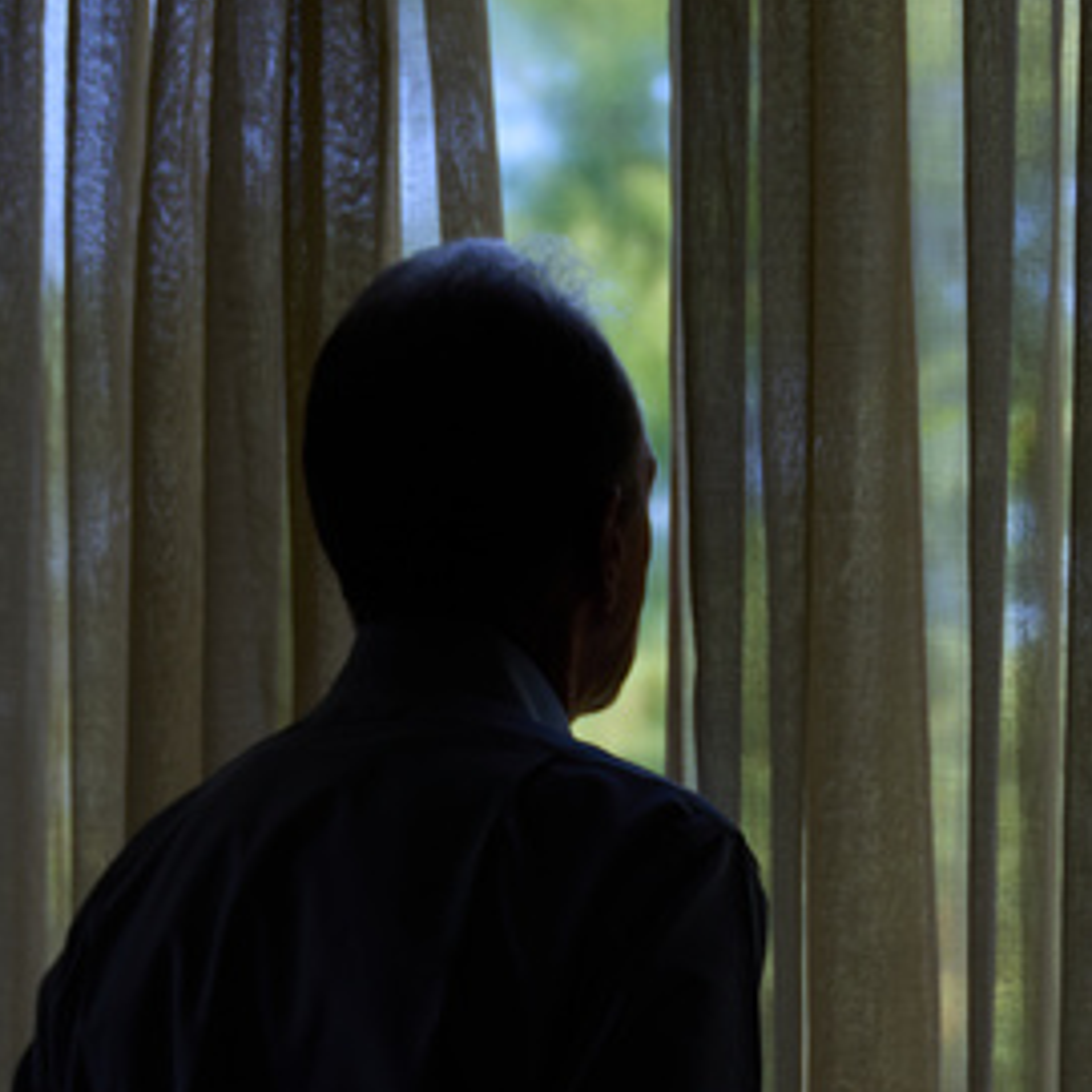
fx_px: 3890
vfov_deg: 15.6
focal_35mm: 109
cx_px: 600
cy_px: 1128
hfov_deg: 16.0
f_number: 2.8
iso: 100
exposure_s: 1/320
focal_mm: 34
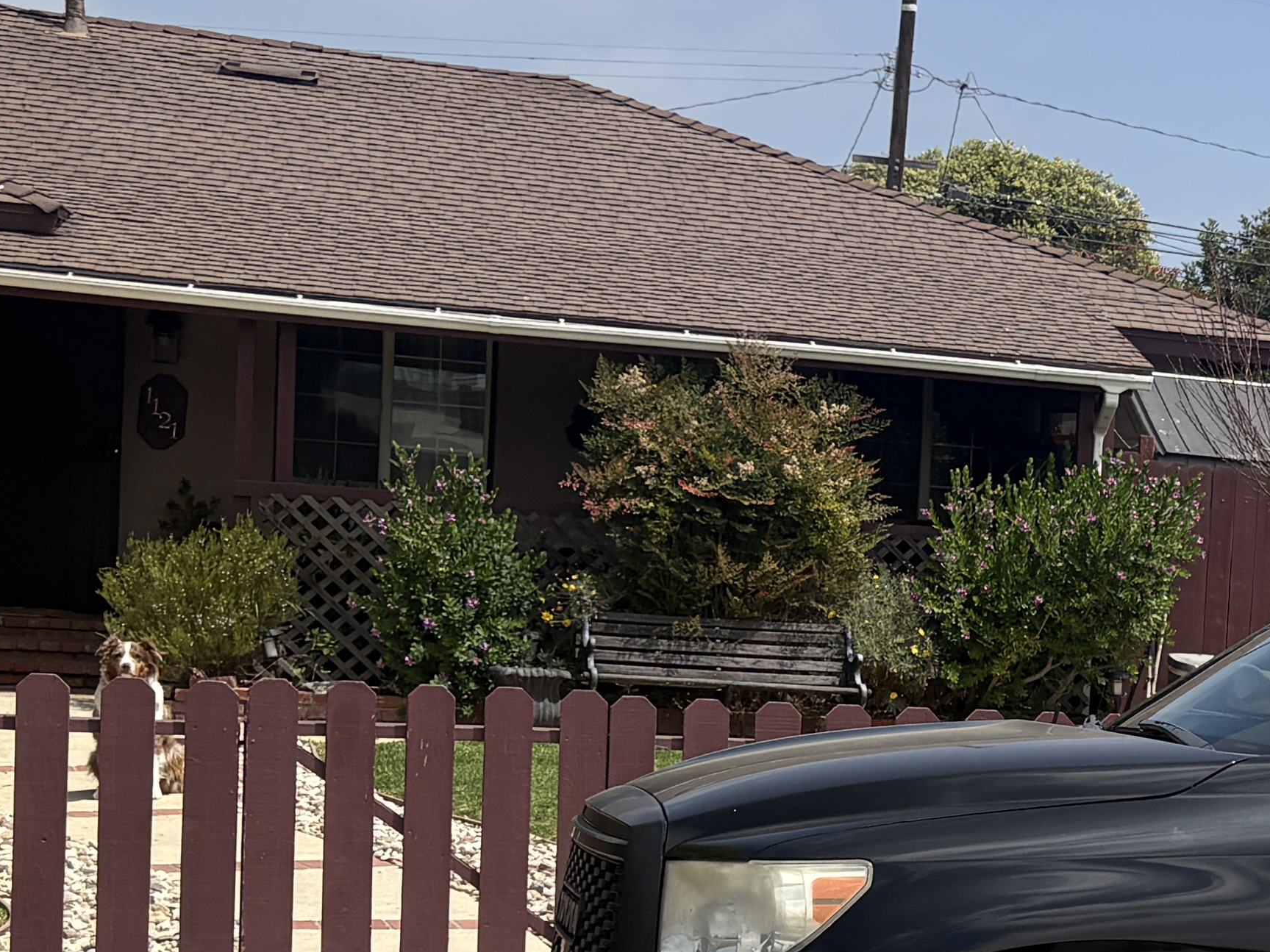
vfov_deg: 17.0
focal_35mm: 86
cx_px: 1834
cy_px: 802
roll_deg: -2.8
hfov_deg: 20.0
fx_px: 3155
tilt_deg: -2.6
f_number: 1.6
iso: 50
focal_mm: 5.96
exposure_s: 1/4065
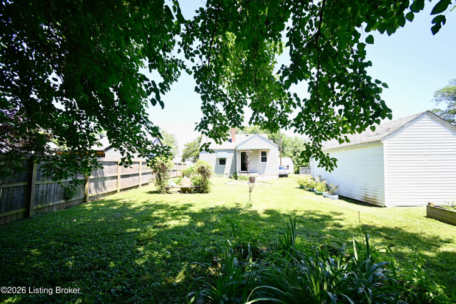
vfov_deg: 77.3
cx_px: 228
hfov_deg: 100.4
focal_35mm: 15
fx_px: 190
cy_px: 152
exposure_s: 1/90
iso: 100
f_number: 5.6
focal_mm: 10
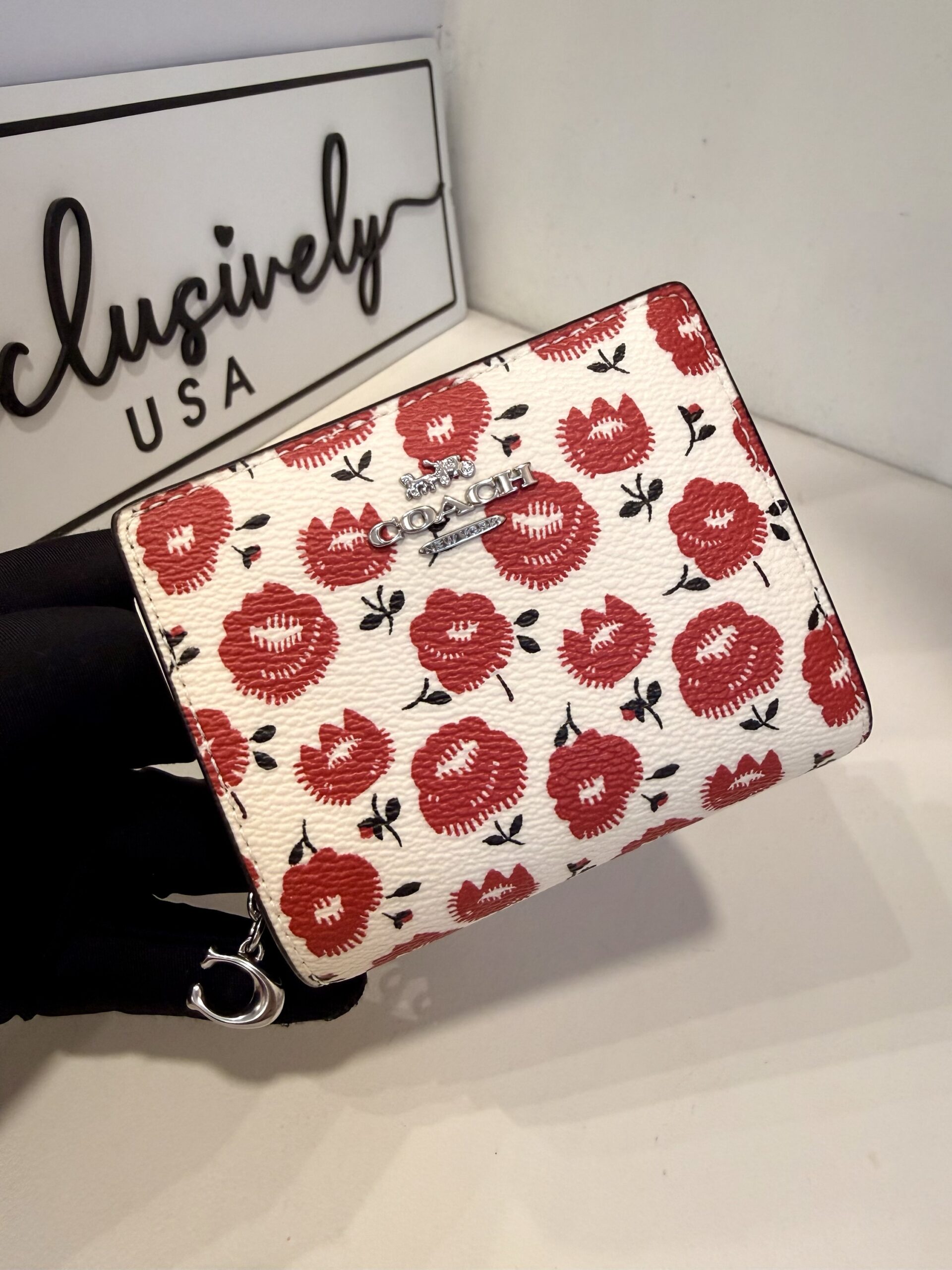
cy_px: 635
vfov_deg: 71.6
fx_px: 880
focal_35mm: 24
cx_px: 476
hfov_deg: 56.8
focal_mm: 2.22
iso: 200
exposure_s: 1/100
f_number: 2.2
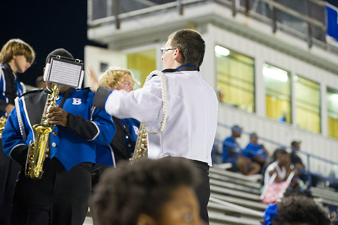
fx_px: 1267
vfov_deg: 10.1
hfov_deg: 15.2
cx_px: 169
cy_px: 112
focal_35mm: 135
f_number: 4
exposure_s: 1/80
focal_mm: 135
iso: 4000
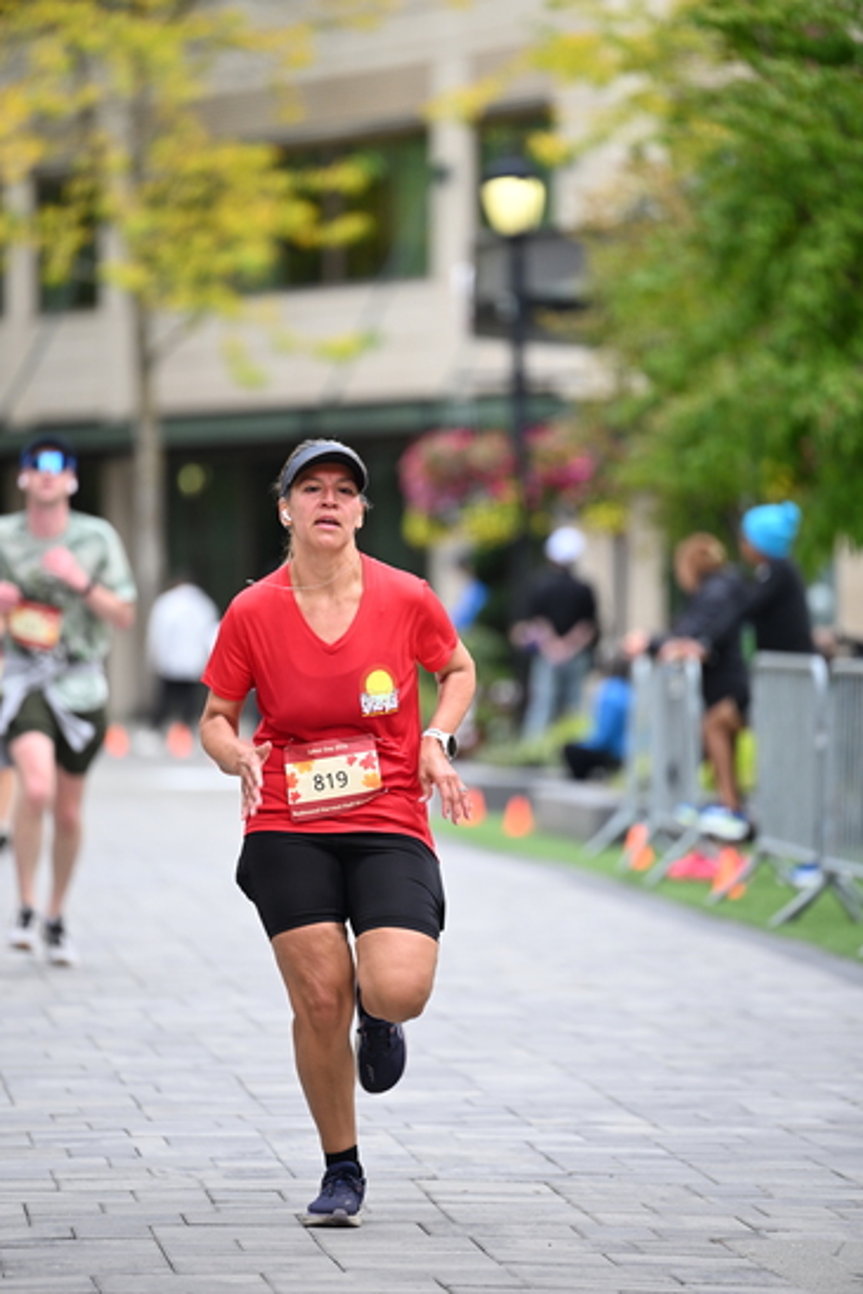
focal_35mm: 201
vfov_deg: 10.2
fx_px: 7222
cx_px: 432
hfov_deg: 6.8
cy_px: 646
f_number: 2.8
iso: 640
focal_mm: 200
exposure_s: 1/1600
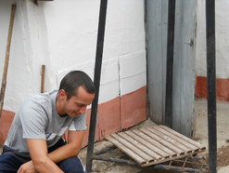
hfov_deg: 33.2
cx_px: 119
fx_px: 384
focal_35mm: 58
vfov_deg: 25.1
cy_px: 121
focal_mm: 6.72
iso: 80
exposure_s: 1/160
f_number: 3.1
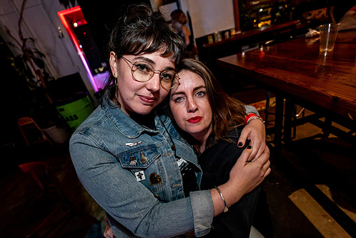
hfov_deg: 93.2
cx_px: 185
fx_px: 168
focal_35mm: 17
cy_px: 127
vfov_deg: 70.5
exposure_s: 1/100
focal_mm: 14
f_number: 3.2
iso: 2000
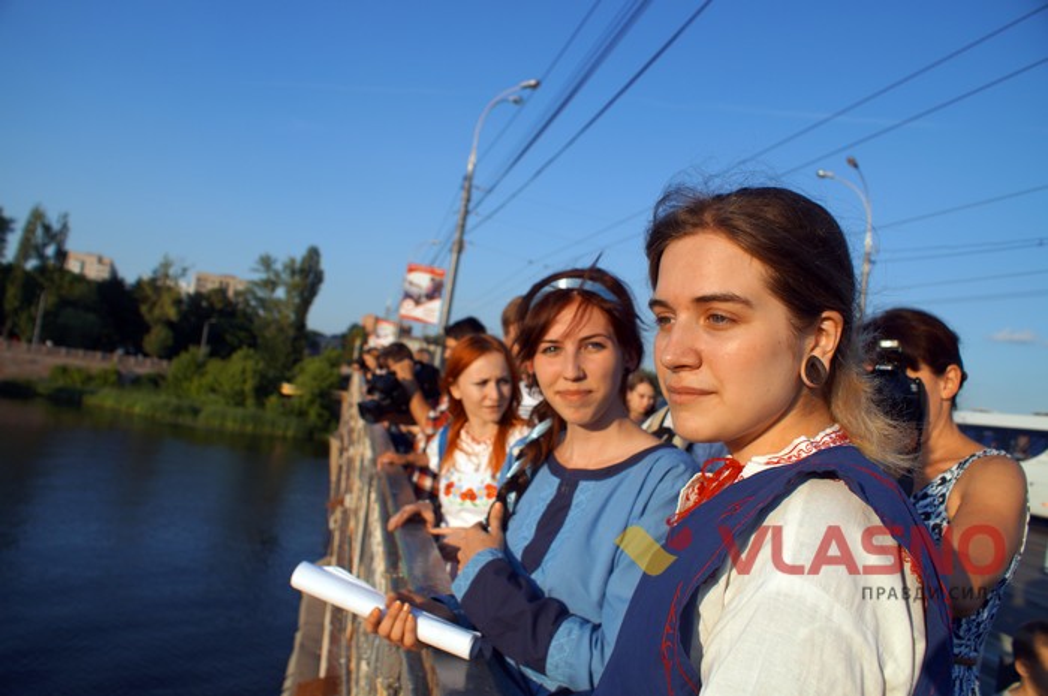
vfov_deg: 43.5
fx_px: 872
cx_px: 524
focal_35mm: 30
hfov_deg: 62.0
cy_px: 348
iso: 100
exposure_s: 1/640
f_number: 4.5
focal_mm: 20
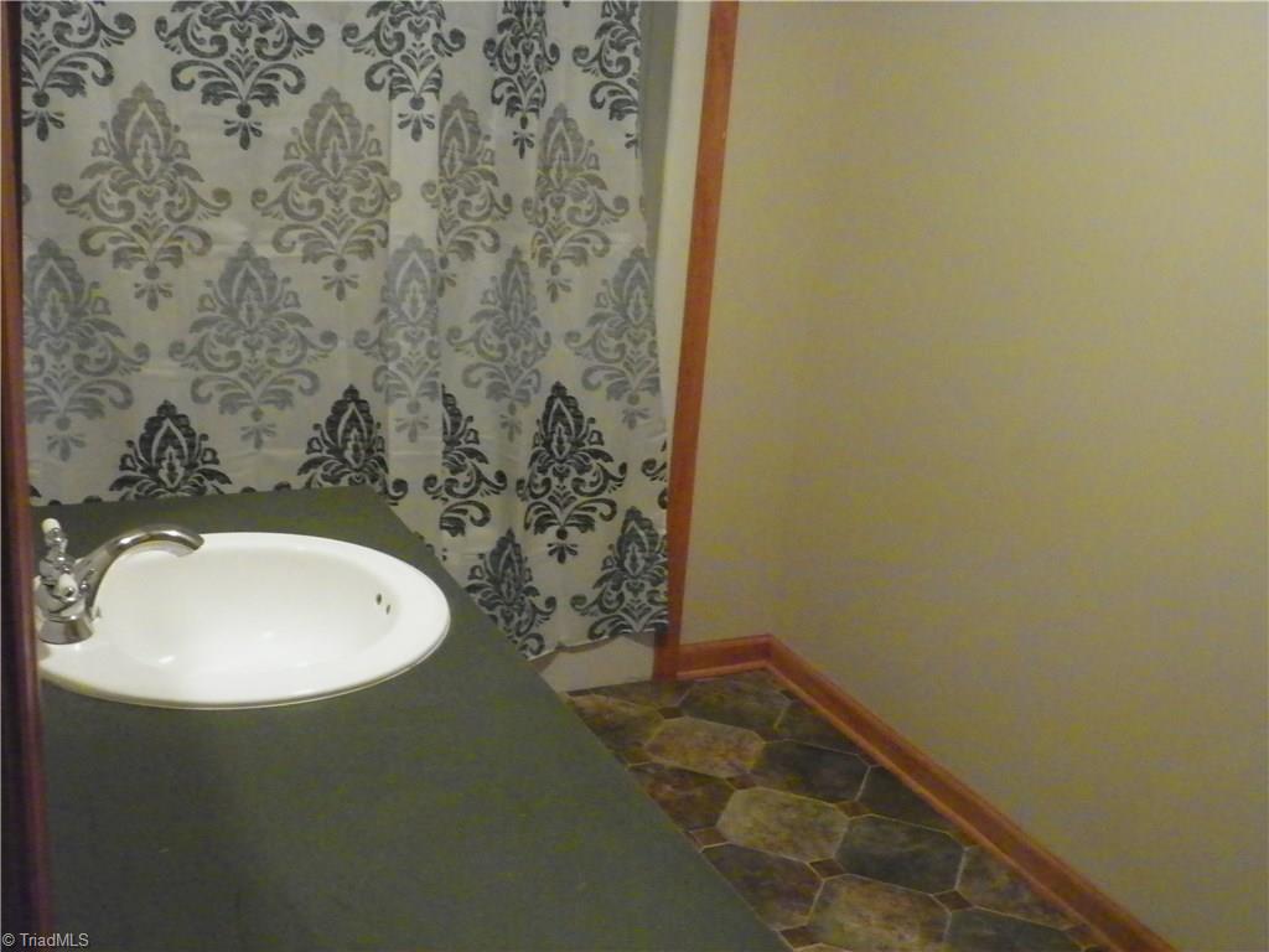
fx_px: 1430
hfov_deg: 47.9
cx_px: 634
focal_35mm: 39
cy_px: 476
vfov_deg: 36.8
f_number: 3.2
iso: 800
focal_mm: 6.9
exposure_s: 1/20
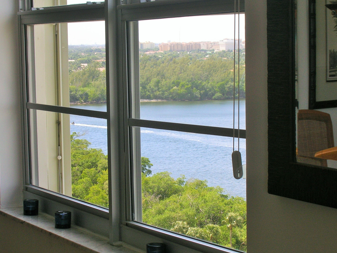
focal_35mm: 96
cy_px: 126
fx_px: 935
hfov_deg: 20.4
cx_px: 165
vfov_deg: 15.4
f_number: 7.4
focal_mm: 14.3
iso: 50
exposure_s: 1/35.1
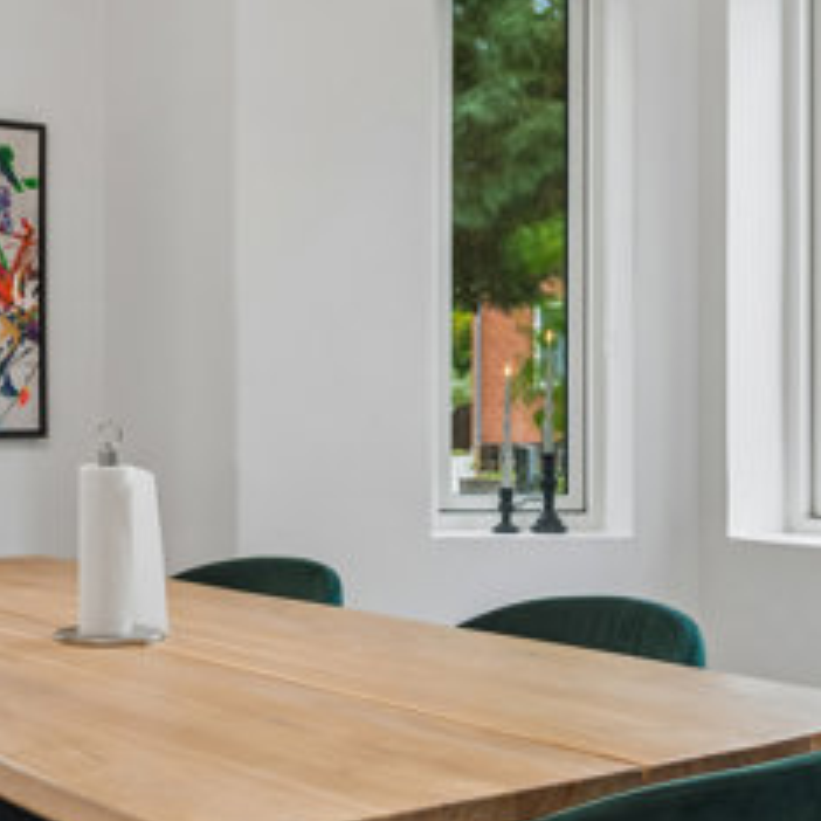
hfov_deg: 29.0
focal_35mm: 58
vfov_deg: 29.5
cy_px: 395
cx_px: 193
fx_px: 1556
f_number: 10
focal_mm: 20
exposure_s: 1/5
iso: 200
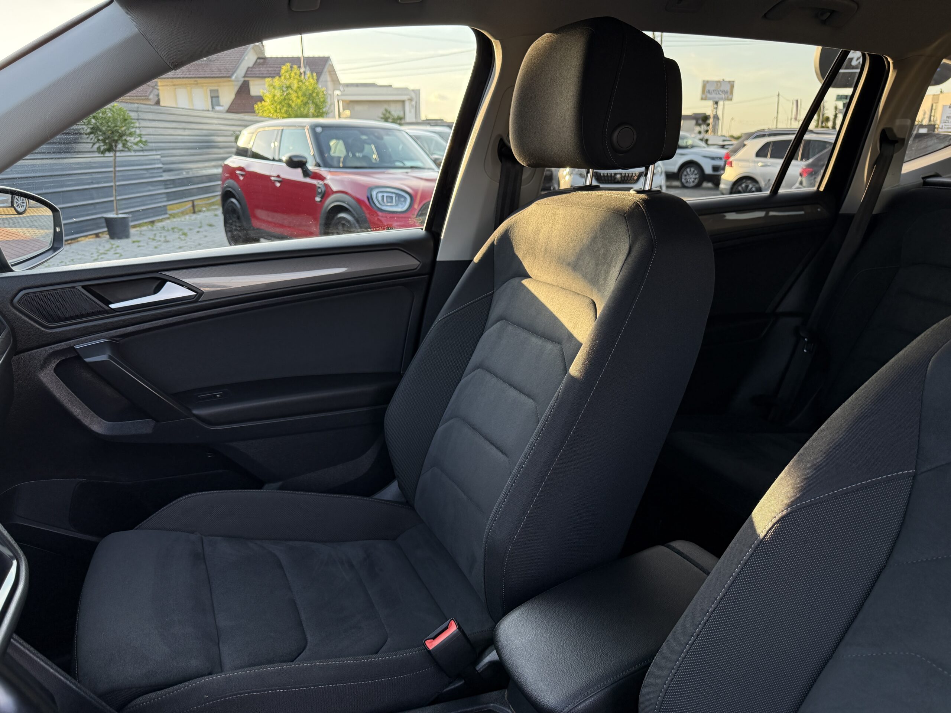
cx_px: 476
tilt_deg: -16.8
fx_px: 659
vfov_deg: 56.8
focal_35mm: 24
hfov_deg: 71.6
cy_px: 356
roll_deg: +0.2
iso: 200
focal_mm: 6.76
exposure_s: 1/243
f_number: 1.78
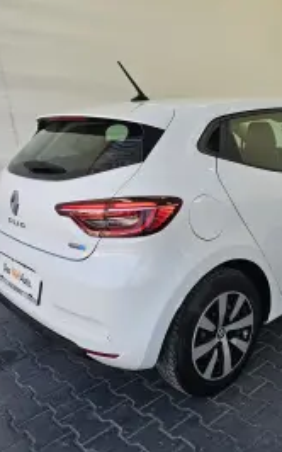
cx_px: 206
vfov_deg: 58.2
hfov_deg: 37.5
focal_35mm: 33
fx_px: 406
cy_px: 228
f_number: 1.7
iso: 20
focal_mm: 6.3
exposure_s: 1/190
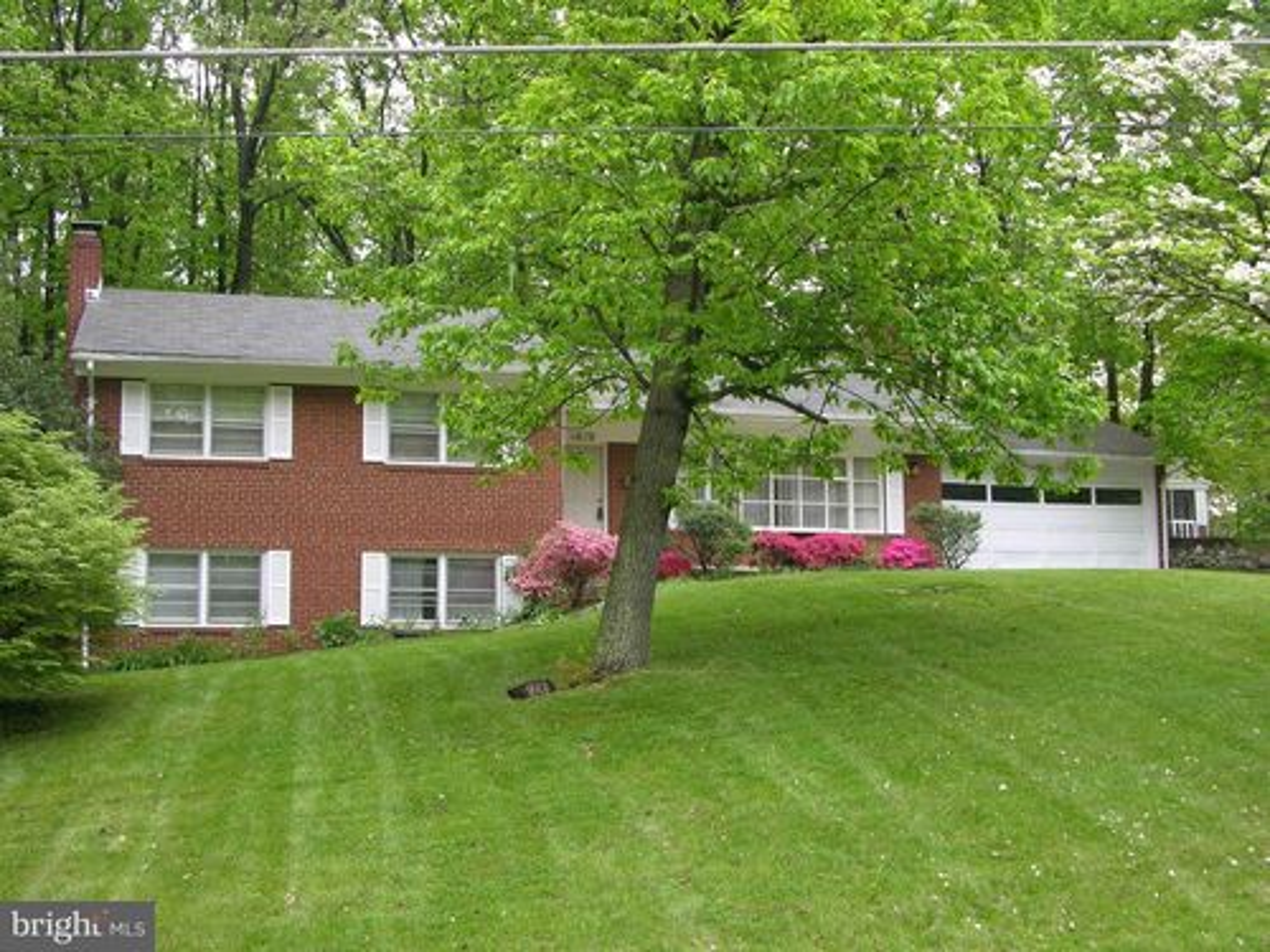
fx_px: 1688
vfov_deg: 31.5
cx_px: 635
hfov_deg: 41.2
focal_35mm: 46
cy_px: 476
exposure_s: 1/81.4
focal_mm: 11.6
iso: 50
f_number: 3.7
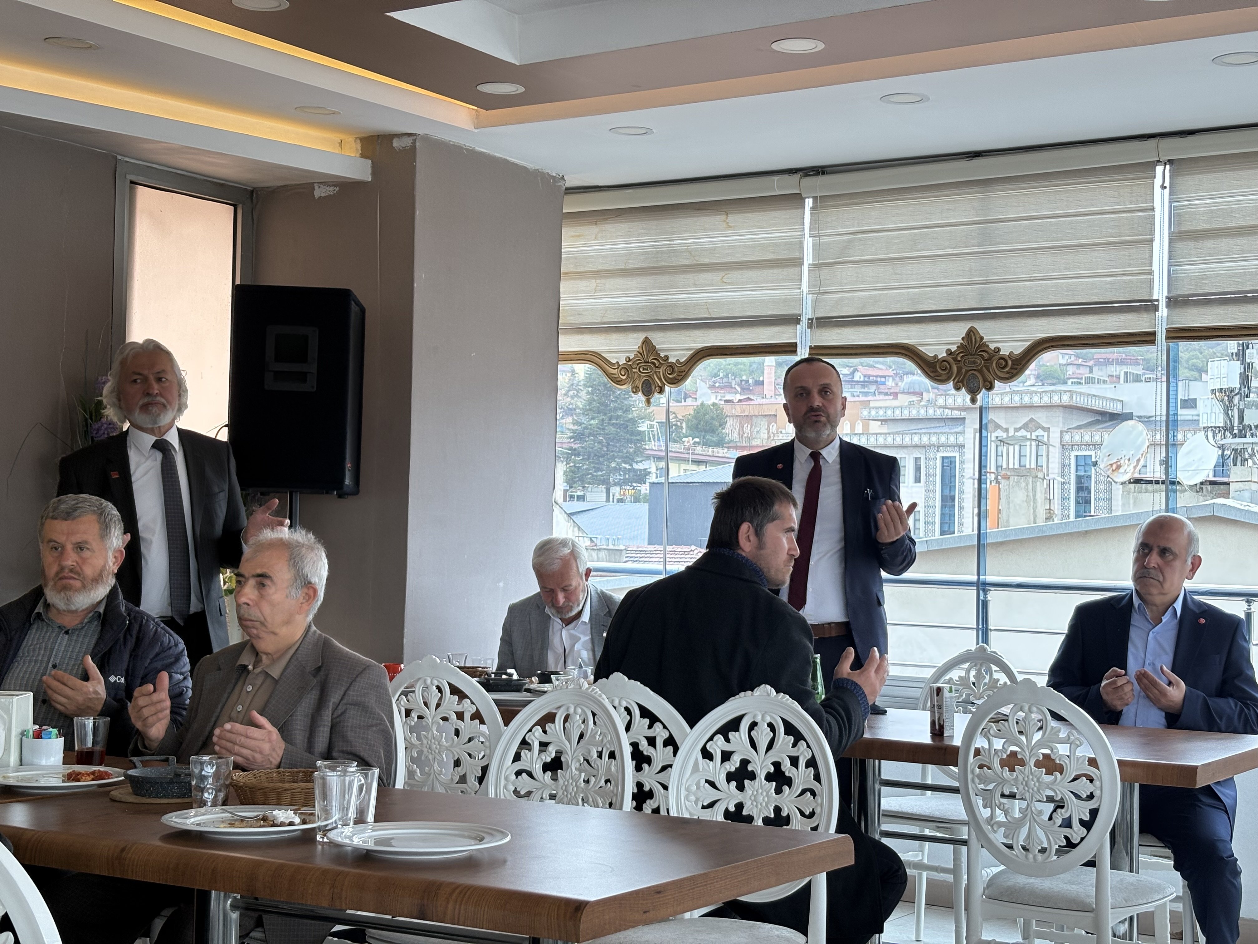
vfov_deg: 28.0
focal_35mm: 52
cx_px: 629
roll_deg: -1.3
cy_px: 472
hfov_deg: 36.8
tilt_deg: +2.3
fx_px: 1890
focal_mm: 5.96
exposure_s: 1/121
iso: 32
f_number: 1.6
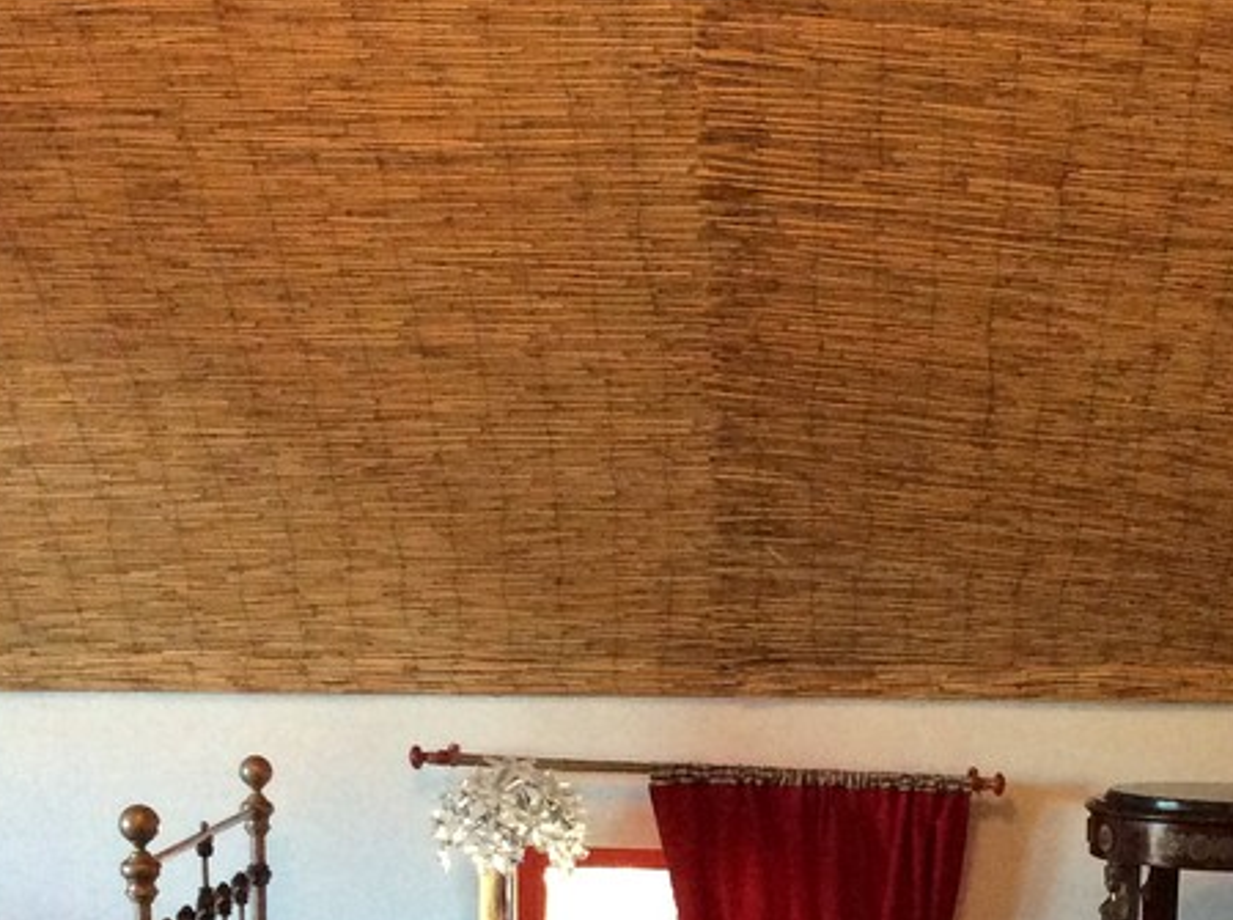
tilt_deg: -9.6
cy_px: 1012
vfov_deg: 19.3
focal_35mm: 73
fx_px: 2595
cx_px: 1101
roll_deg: -2.1
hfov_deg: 25.9
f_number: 2.4
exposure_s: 1/24
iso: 250
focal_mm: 3.3
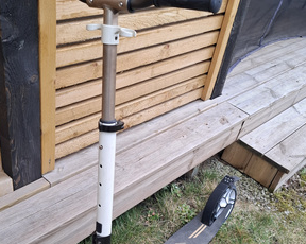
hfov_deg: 46.8
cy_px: 155
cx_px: 137
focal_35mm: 39
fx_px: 353
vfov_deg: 37.9
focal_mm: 5.54
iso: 50
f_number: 1.8
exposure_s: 1/159
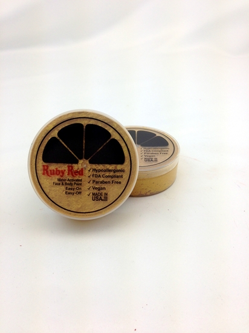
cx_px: 124
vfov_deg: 55.4
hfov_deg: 42.9
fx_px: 317
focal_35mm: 33
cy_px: 166
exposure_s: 1/173
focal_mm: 4.12
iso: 50
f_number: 2.4
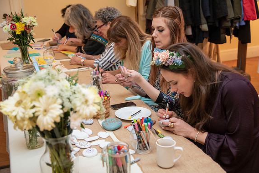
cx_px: 130
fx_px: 353
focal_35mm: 49
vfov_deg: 27.5
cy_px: 87
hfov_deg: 40.3
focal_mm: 48
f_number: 4
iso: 3200
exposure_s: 1/200
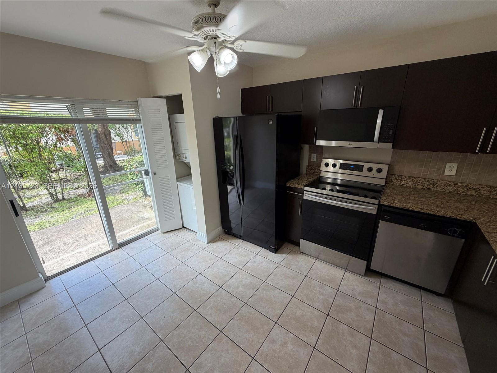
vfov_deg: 85.7
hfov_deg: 102.1
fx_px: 201
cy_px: 186
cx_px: 248
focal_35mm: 14
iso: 100
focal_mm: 2.22
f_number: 2.2
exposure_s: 1/120
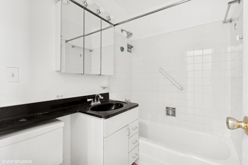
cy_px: 82
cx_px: 124
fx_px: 110
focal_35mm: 16
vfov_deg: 73.7
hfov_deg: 96.7
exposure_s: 1/1.67
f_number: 8
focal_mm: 16
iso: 200
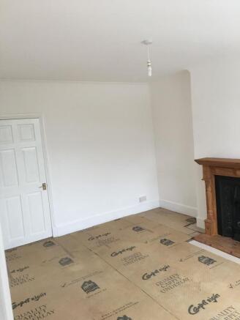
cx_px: 120
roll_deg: +5.1
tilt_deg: -6.0
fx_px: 268
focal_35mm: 29
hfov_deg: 48.2
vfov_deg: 61.6
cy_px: 160
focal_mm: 4.15
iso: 50
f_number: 2.2
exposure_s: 1/17
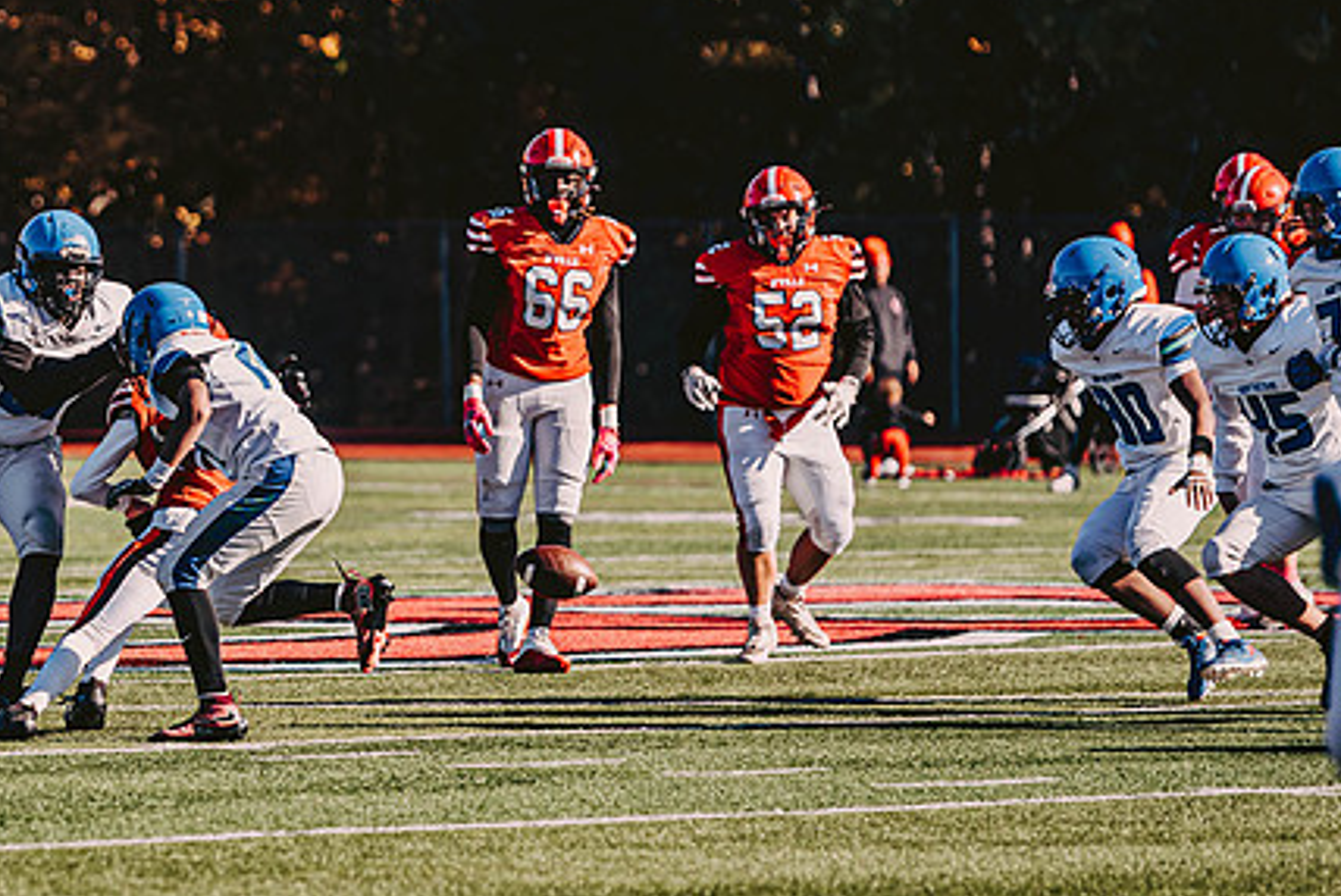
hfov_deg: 6.0
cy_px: 412
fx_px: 12710
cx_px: 117
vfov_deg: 4.0
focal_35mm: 341
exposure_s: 1/2500
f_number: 3.2
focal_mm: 185
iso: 250
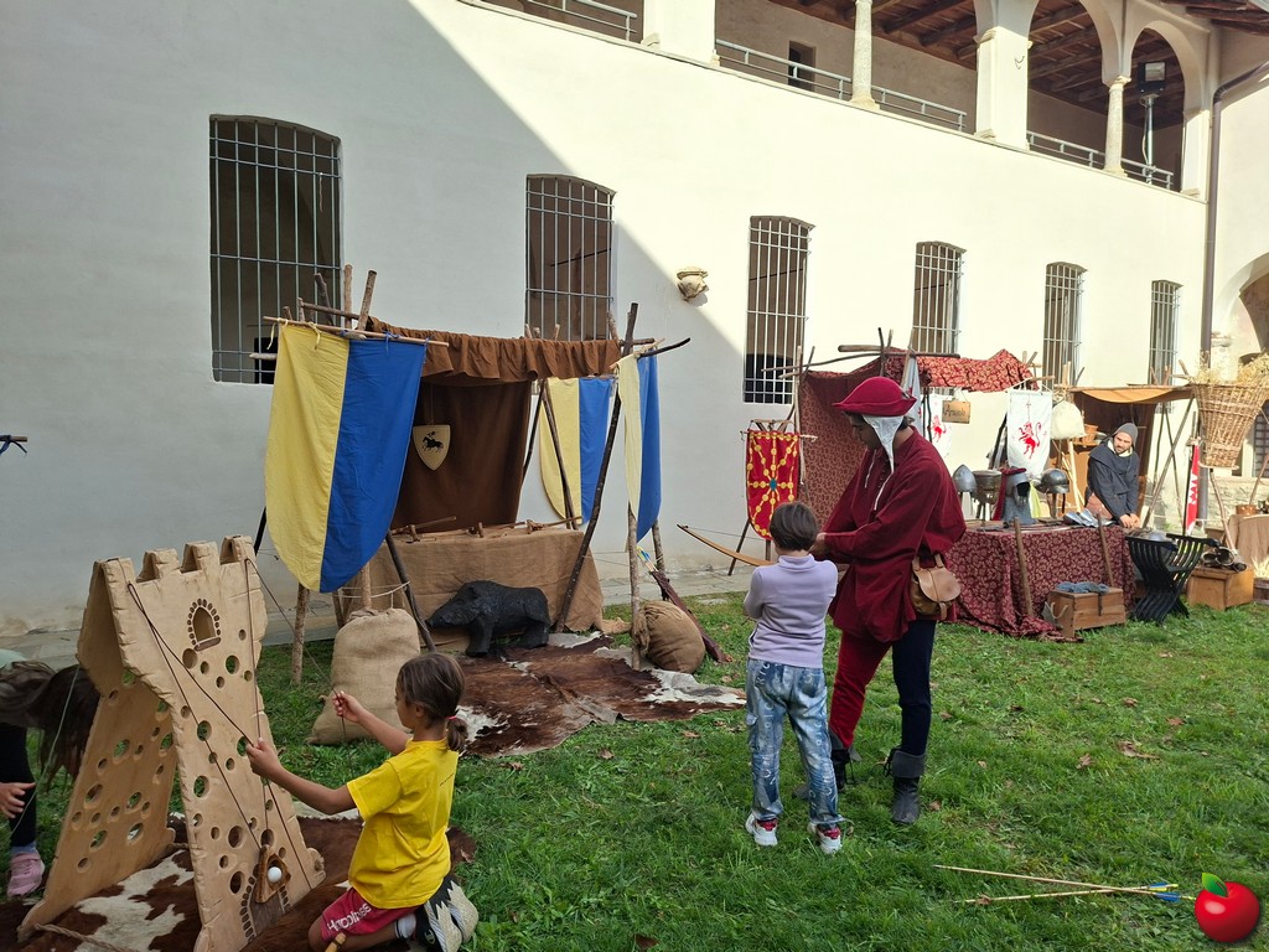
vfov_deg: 58.9
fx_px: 843
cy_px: 476
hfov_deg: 73.9
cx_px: 634
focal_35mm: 23
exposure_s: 1/925
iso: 50
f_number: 1.8
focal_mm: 5.54
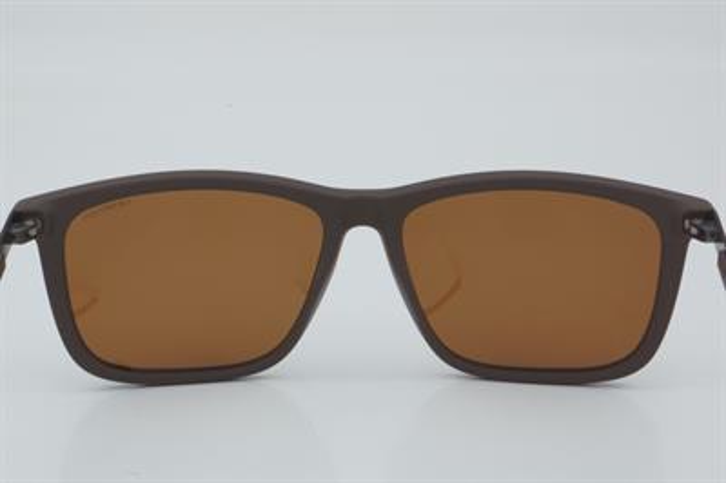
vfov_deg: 18.2
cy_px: 242
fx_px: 1511
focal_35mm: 75
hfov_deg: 27.0
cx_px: 363
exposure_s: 1/3
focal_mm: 50
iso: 100
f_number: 32
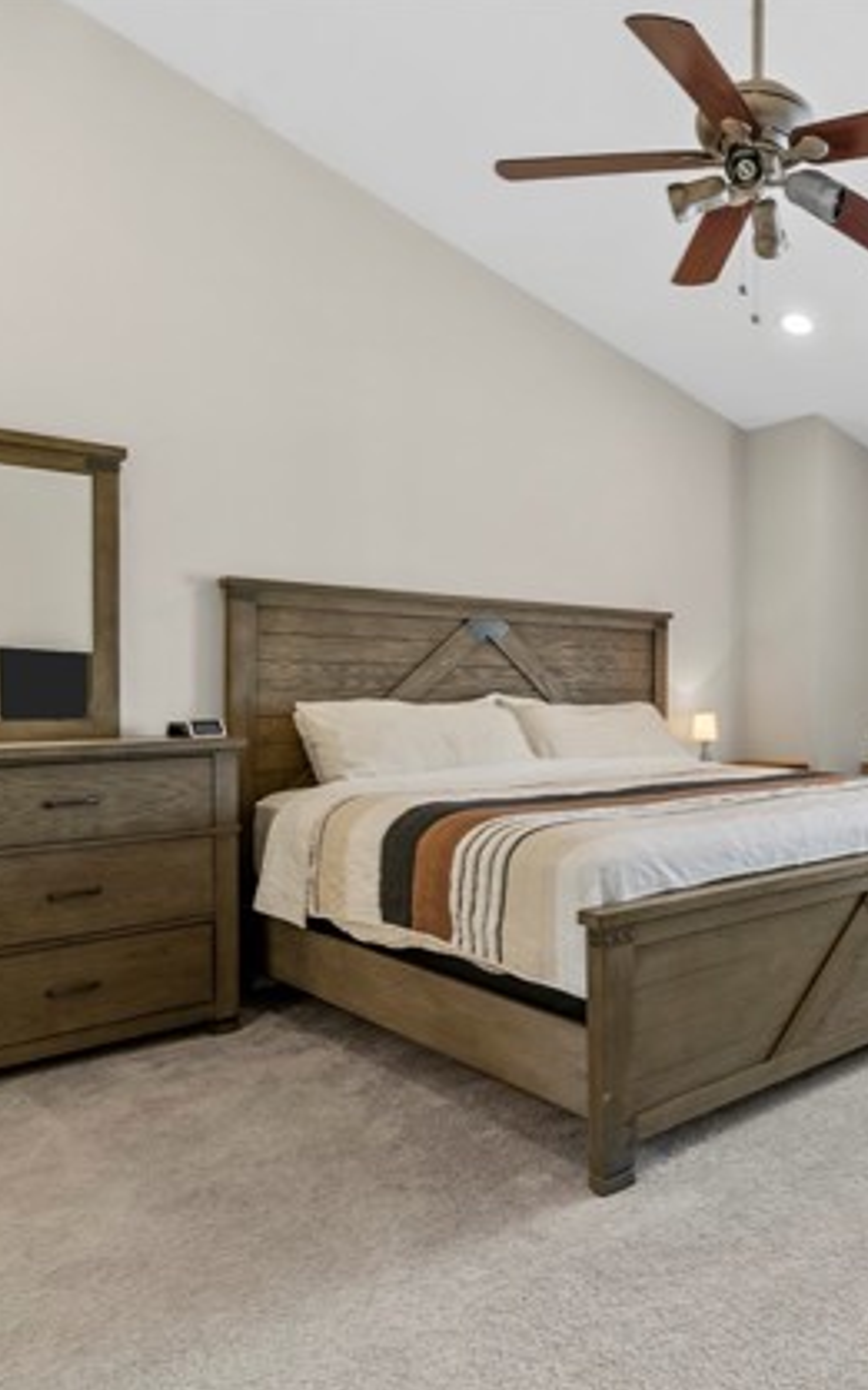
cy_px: 700
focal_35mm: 25
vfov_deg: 72.6
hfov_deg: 43.6
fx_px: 947
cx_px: 828
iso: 250
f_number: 6.3
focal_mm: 16
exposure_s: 1/6
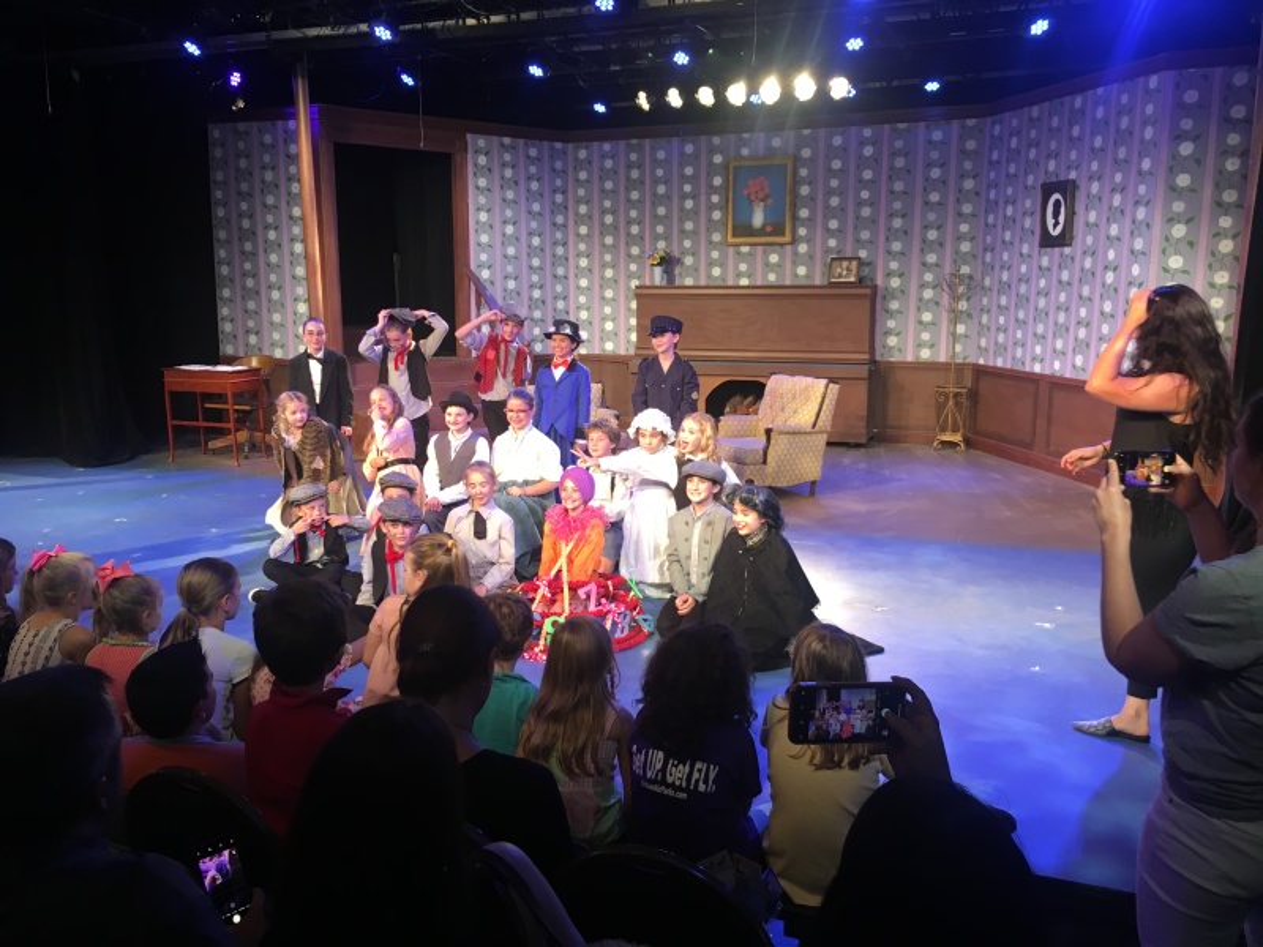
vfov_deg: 48.2
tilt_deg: -9.1
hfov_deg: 61.7
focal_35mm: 29
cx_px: 632
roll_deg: +0.6
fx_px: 1058
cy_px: 474
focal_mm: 4.15
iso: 64
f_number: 2.2
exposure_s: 1/30
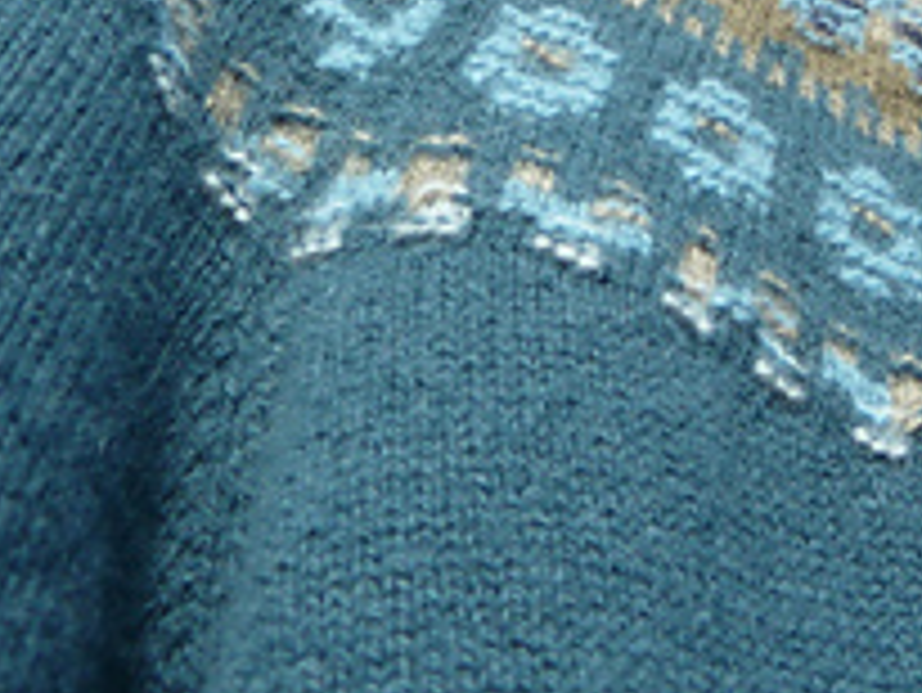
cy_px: -119
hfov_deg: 29.2
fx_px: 1626
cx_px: 962
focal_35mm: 61
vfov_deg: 22.3
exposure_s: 1/640
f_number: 3.3
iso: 80
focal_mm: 4.1
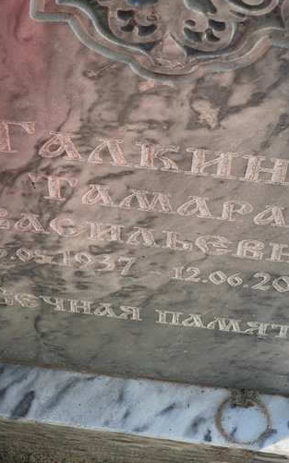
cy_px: 222
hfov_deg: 14.8
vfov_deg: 23.6
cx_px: 154
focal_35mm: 88
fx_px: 1109
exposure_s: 1/345
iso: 20
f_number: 2
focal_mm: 6
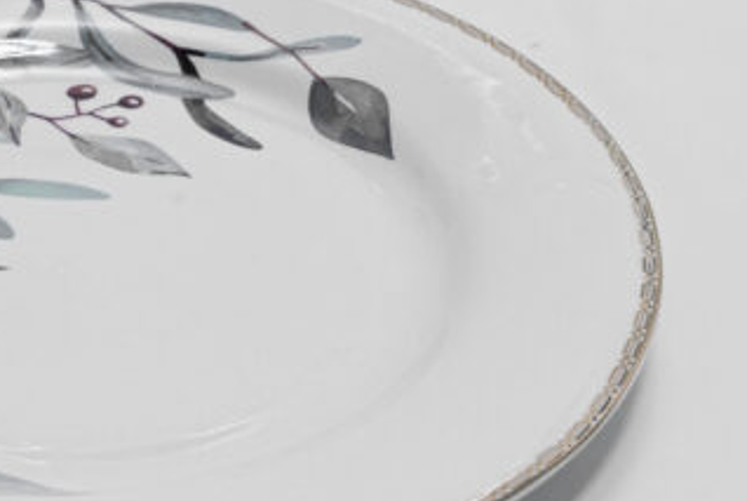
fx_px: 3200
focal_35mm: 154
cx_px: 96
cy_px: 221
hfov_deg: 13.2
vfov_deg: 8.9
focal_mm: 70
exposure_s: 1/100
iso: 3200
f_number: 13
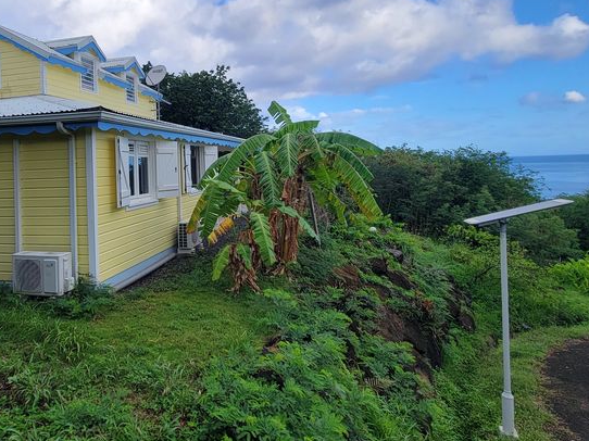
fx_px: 408
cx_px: 215
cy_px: 155
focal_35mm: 24
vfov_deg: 55.8
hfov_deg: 70.3
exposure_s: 1/709
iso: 50
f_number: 2.2
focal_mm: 2.2
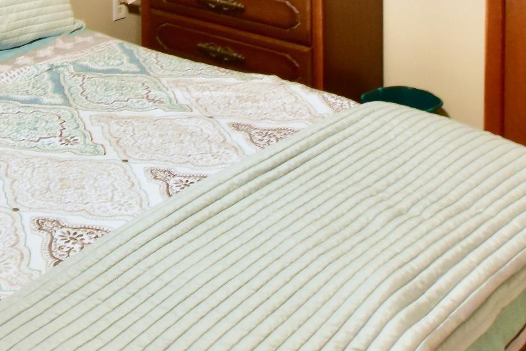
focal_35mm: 55
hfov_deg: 34.5
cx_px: 64
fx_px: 803
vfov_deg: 20.8
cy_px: -182
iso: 800
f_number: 13
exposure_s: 1/1.6
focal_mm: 10
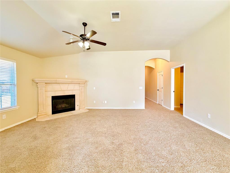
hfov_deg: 102.1
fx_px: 93
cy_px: 86
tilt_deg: -1.6
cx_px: 115
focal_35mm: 14
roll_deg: +0.6
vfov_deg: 85.7
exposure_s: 1/60
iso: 500
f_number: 2.2
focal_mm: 2.22
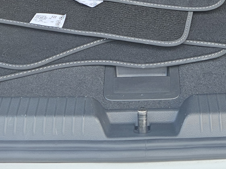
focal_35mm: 82
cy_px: -94
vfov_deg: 16.2
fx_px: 535
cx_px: 151
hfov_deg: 23.7
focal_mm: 5.4
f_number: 1.8
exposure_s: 1/229
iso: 40
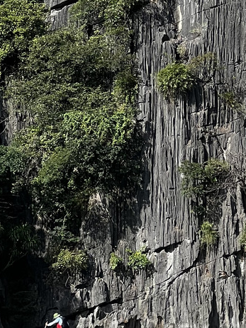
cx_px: 308
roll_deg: -0.3
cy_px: 52
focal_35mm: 266
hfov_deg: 5.6
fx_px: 2522
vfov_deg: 7.4
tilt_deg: +6.1
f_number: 2.8
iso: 32
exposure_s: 1/506
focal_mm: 9
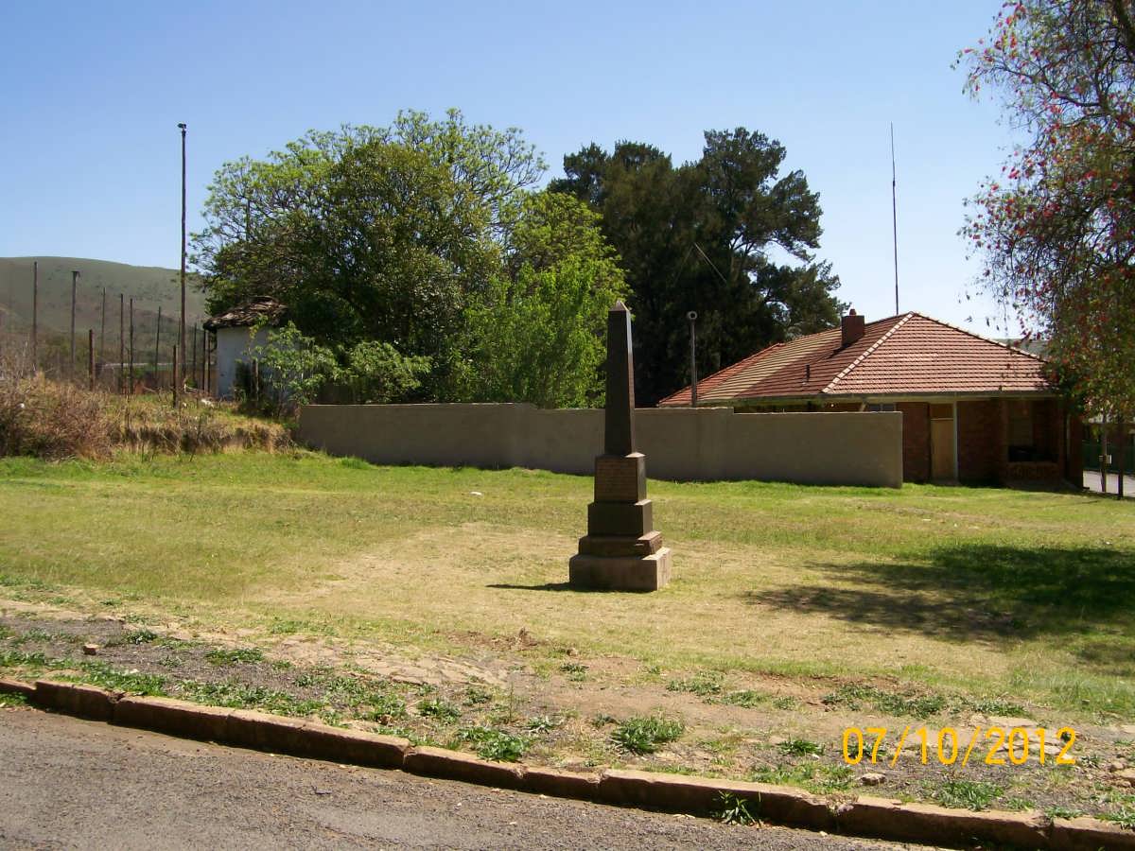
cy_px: 426
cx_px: 568
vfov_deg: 39.7
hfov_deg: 51.4
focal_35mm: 36
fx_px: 1180
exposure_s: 1/509
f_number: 4.8
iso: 80
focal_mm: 6
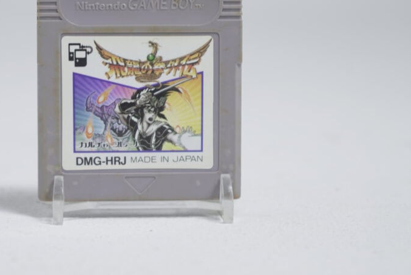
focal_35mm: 124
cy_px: 67
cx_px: 147
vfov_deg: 11.0
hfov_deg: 16.5
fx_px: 1416
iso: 100
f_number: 5.6
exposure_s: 1/6
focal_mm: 70
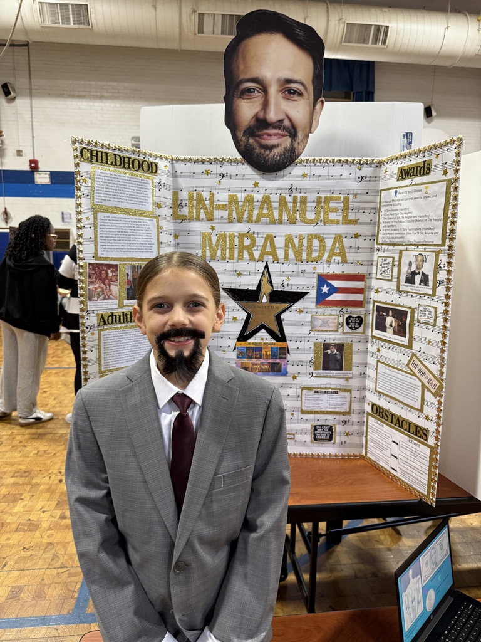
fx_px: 445
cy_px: 321
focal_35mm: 24
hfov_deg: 56.8
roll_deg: -0.9
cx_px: 240
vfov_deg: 71.6
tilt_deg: -9.2
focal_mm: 6.76
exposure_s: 1/60
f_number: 1.78
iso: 320
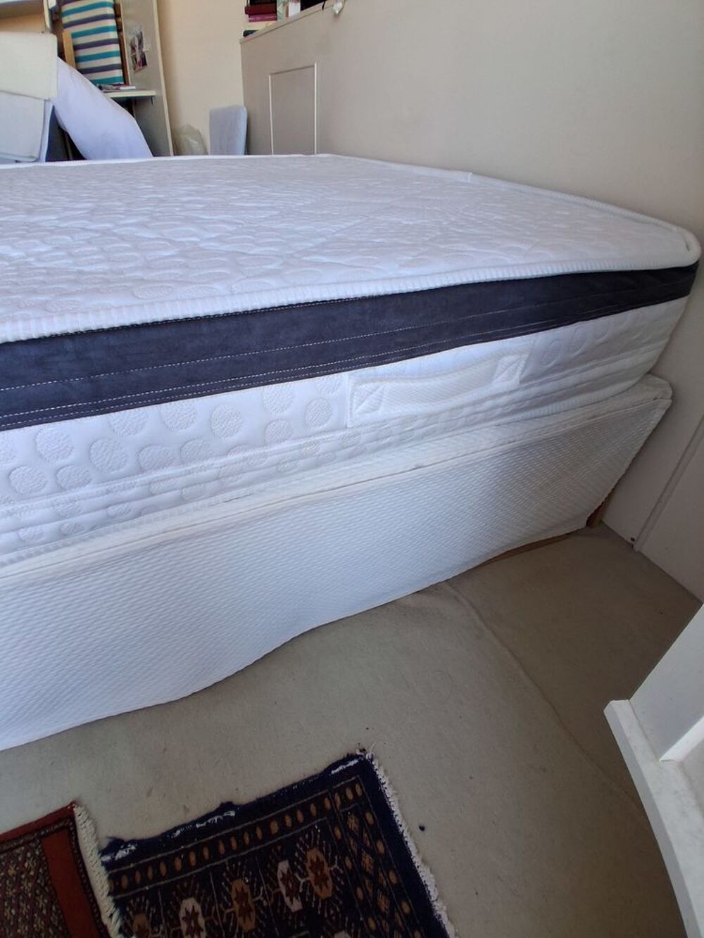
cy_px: 469
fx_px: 461
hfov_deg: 74.7
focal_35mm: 17
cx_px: 352
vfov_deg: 91.0
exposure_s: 1/100
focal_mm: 1.4
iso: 125
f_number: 2.2
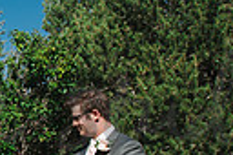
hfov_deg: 19.5
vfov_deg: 15.8
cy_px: 100
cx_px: -149
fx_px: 556
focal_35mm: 86
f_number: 4.5
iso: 250
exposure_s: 1/2000
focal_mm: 19
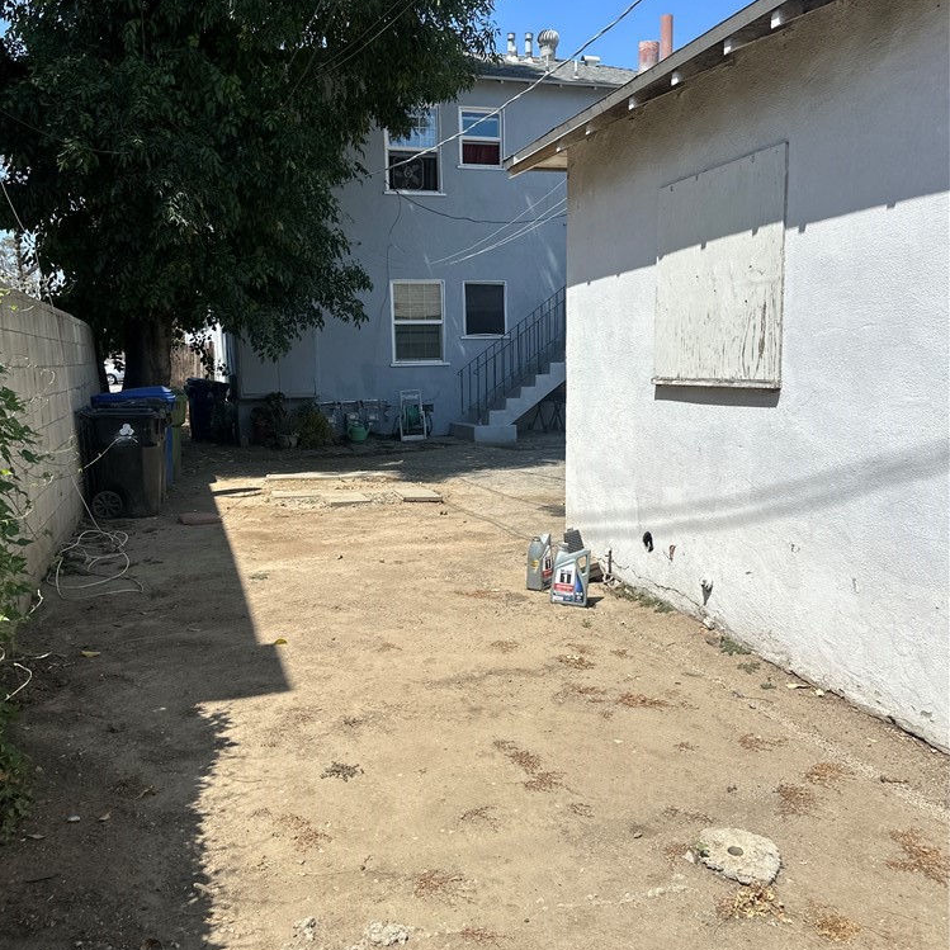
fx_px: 900
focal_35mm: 29
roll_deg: +1.9
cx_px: 464
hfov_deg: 55.6
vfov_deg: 55.6
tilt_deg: -7.0
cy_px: 479
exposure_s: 1/5525
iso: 80
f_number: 1.78
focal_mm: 6.86
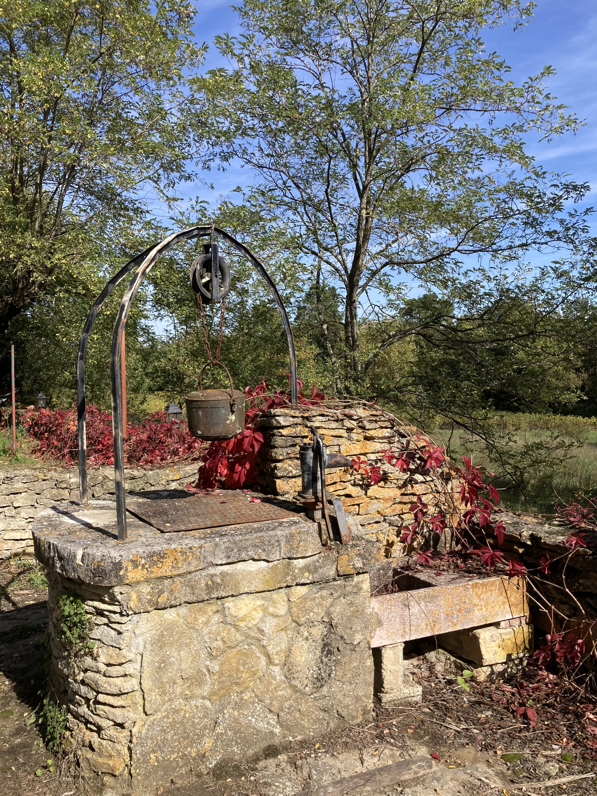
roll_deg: +1.3
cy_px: 394
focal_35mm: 29
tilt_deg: -0.6
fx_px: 667
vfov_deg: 61.7
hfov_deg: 48.2
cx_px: 296
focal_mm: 3.99
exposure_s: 1/1736
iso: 20
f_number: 1.8
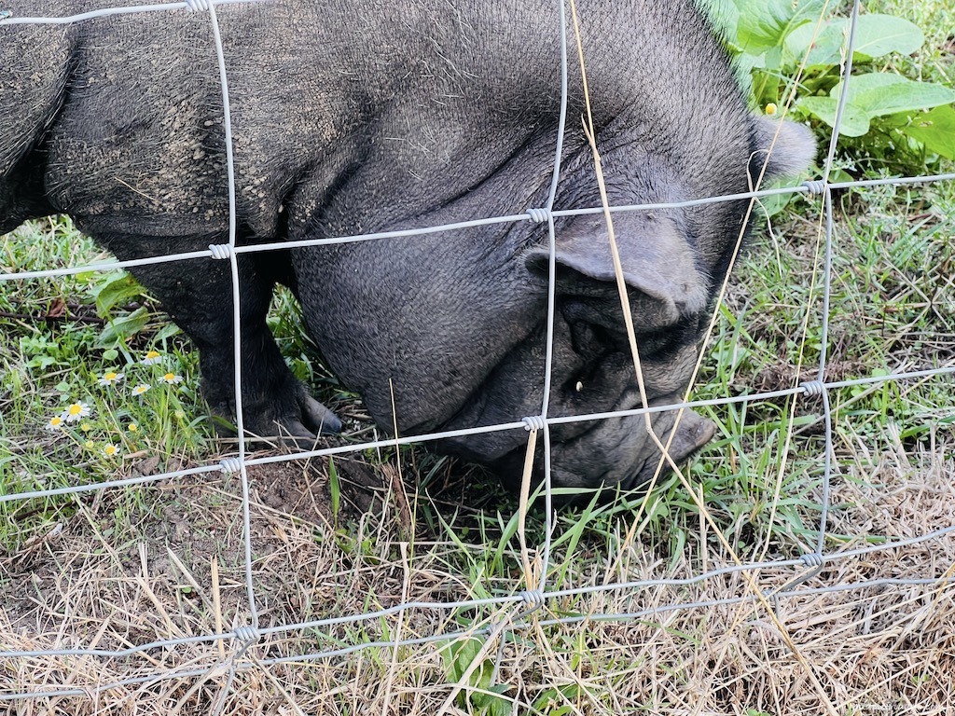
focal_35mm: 77
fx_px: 2124
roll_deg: -1.9
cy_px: 358
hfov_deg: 25.3
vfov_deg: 19.1
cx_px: 478
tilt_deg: -36.9
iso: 50
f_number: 2.8
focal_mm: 9
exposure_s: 1/99
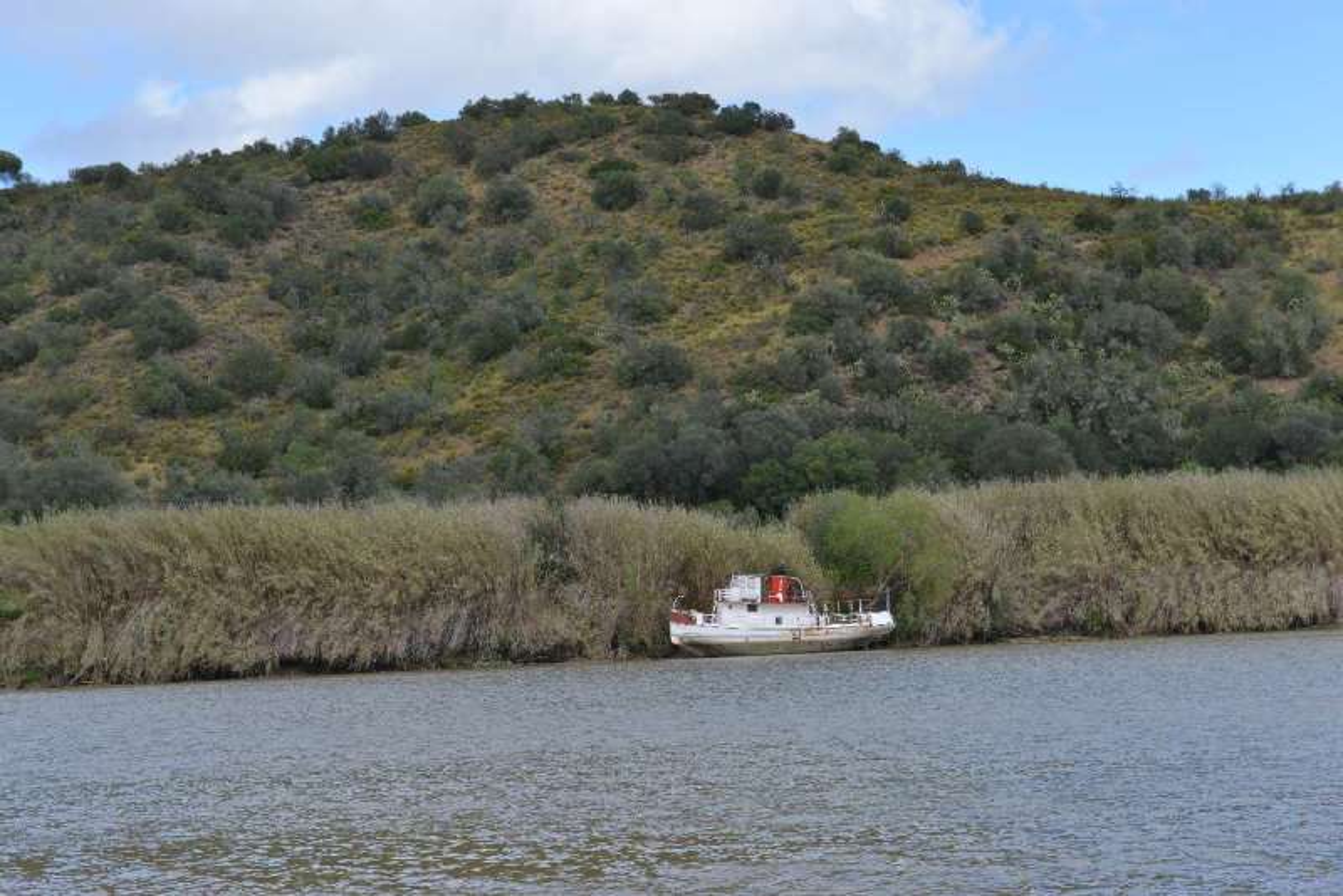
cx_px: 672
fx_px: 2612
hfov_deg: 28.8
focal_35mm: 70
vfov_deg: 19.5
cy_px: 448
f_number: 10
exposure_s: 1/160
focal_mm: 70
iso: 125
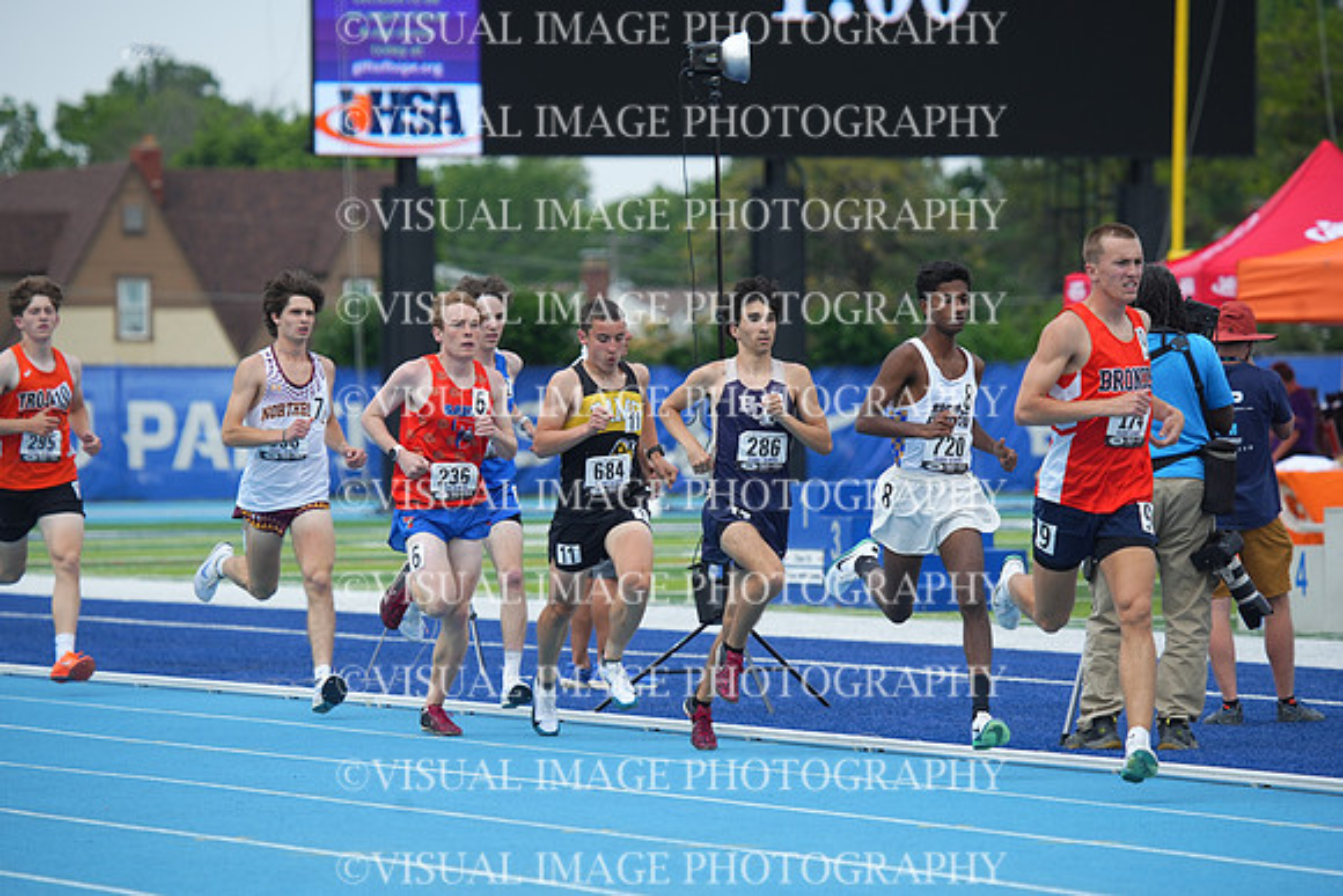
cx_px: 672
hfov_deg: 7.9
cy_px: 448
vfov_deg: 5.3
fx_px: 9701
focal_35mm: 260
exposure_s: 1/1250
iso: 400
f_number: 5.6
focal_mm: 260
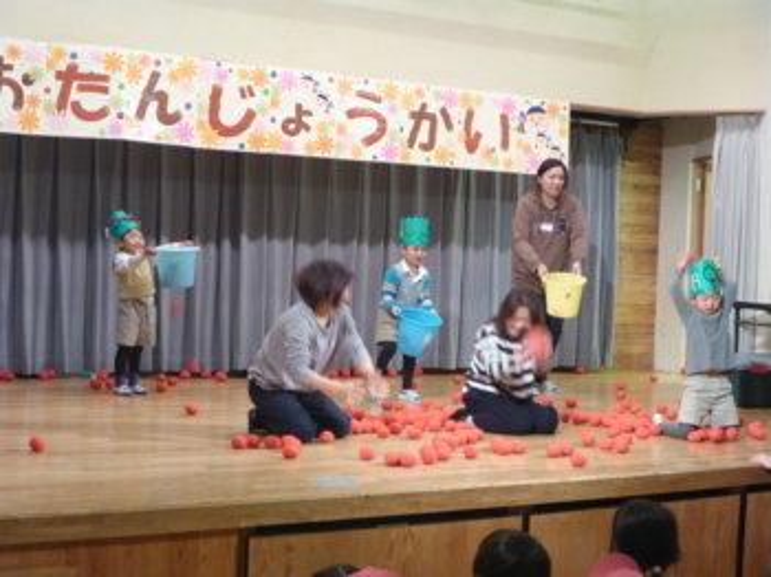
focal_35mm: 55
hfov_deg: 35.0
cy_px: 288
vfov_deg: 26.5
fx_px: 1224
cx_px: 386
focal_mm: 9.8
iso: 800
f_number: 4.9
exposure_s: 1/25
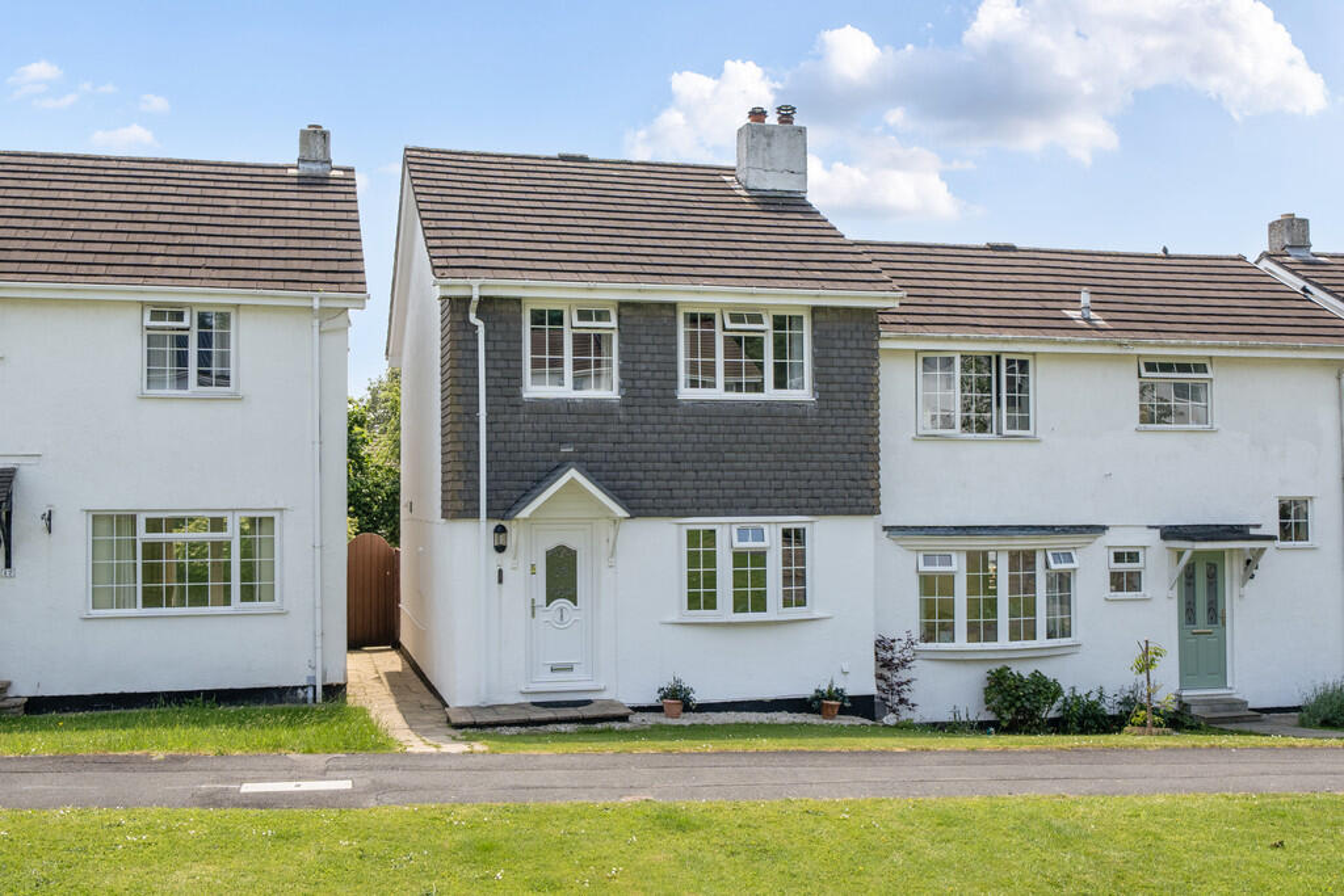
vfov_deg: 36.9
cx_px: 672
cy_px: 448
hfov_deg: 53.1
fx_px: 1344
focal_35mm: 36
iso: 400
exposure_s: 1/320
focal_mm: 24
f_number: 8
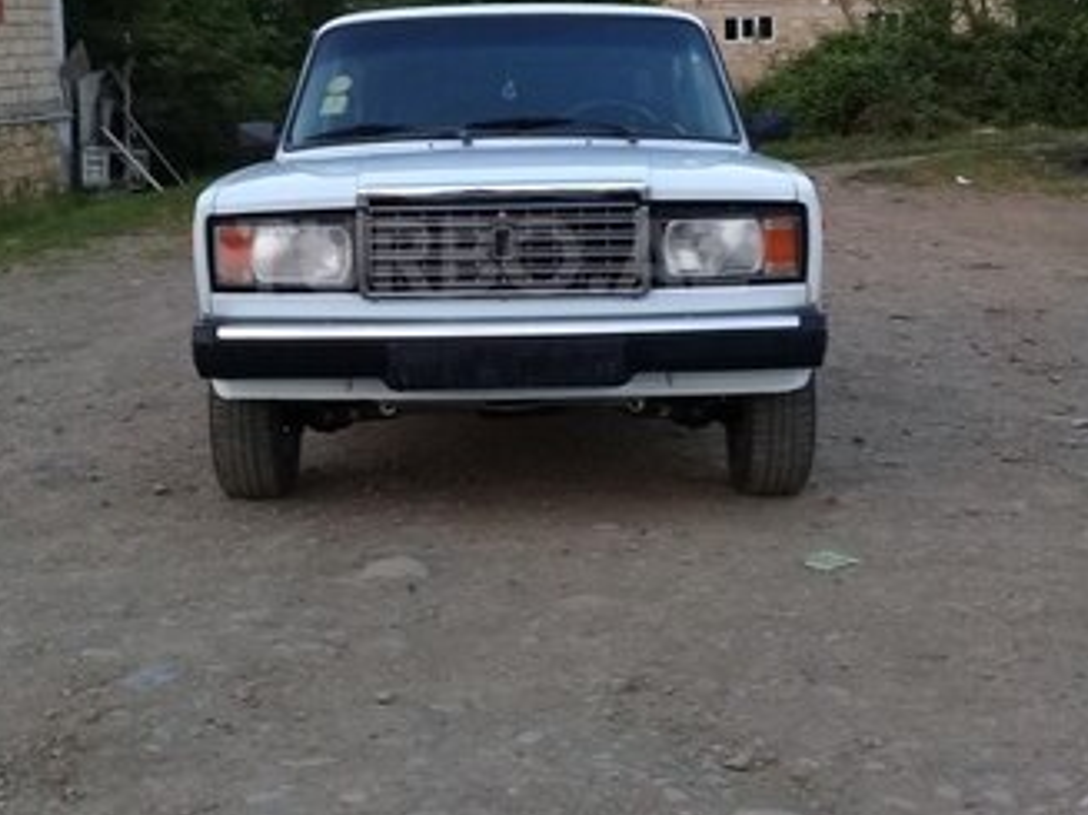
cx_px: 492
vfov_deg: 30.6
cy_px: 256
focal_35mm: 47
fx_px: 1477
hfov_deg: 40.4
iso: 64
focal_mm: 3.3
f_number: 2.2
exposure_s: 1/50
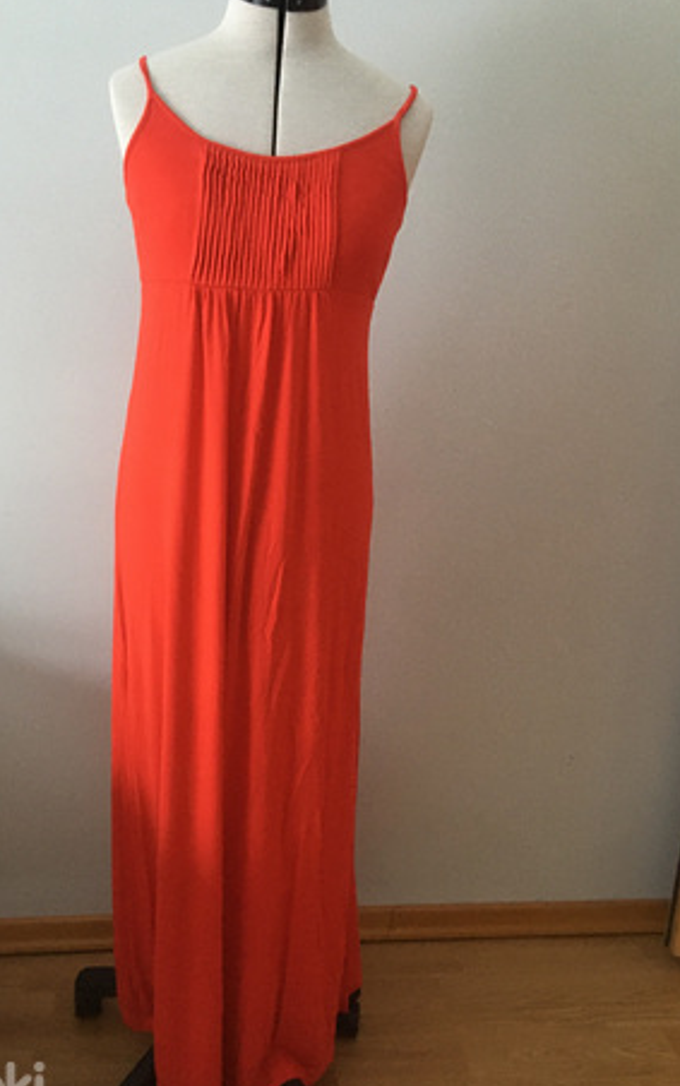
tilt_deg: -17.1
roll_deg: -2.1
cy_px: 567
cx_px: 256
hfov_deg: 37.1
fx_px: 1007
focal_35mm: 34
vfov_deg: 56.7
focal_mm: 4.15
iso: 200
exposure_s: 1/25
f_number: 2.2
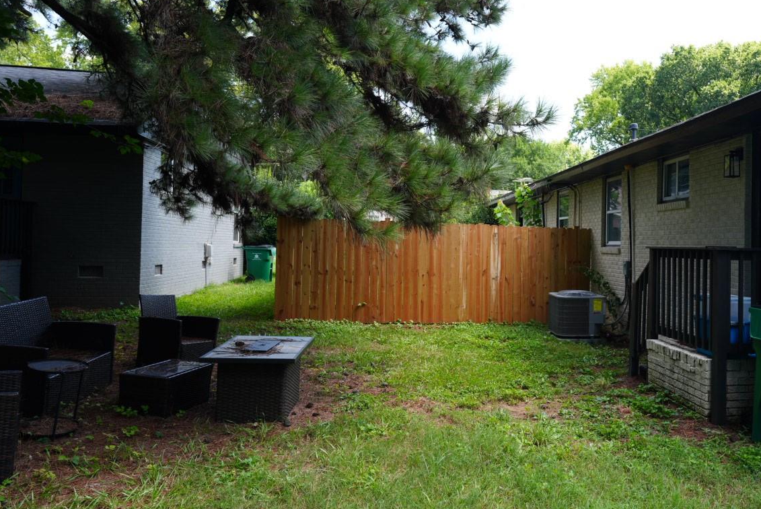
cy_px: 238
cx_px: 498
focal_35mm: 30
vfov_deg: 43.7
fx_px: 635
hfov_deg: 60.6
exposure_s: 1/125
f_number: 4.5
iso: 100
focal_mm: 21
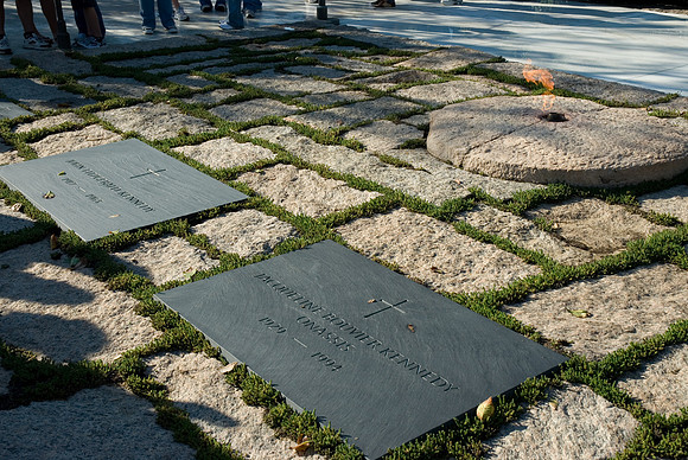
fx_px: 890
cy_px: 230
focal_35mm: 46
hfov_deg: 42.3
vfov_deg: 29.0
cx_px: 344
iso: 100
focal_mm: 31
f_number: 9
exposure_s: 1/100
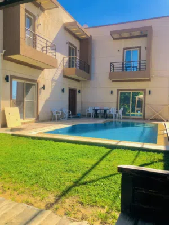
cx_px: 84
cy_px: 112
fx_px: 182
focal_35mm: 28
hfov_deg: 49.7
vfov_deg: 63.4
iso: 20
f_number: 1.8
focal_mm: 3.99
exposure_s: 1/1312
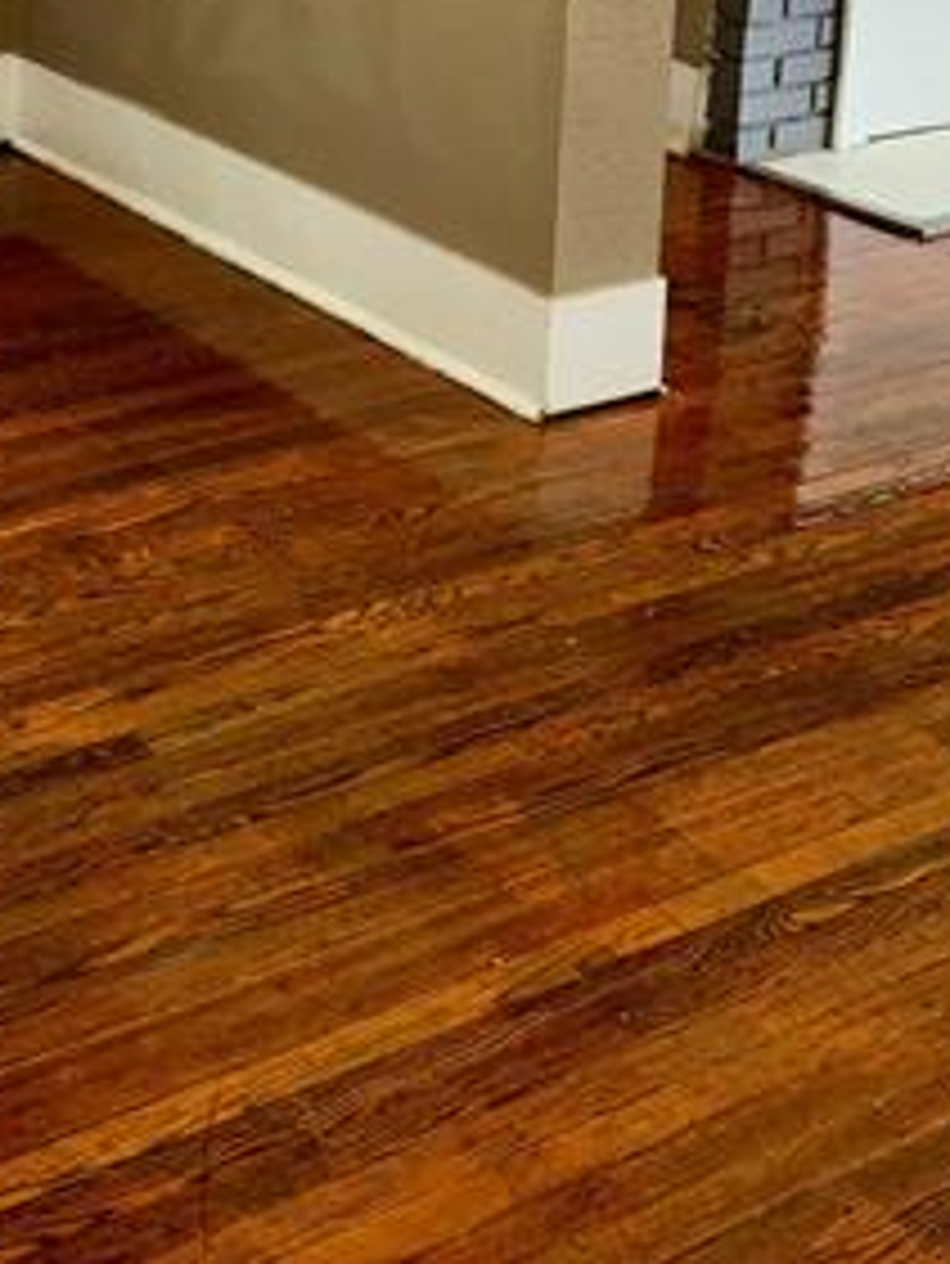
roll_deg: -1.8
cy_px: 40
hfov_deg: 20.4
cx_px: 149
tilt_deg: -13.8
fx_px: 2596
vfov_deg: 26.1
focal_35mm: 71
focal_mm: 5.96
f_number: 1.6
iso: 32
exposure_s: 1/25
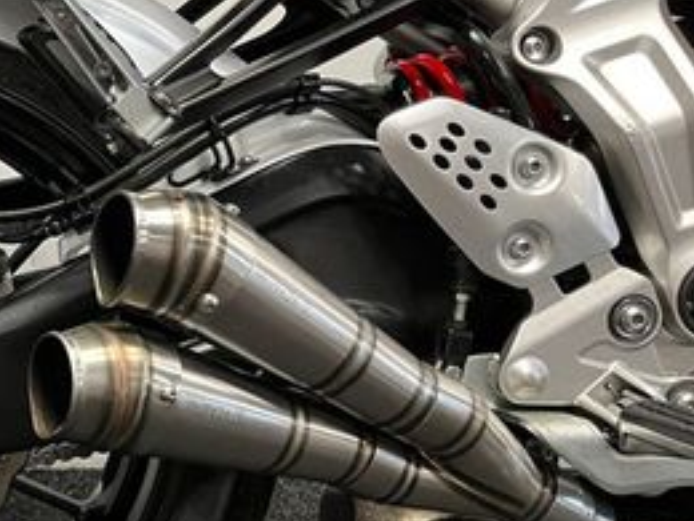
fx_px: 1283
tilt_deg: -16.4
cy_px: 323
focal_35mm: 64
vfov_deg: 22.9
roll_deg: -0.3
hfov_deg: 27.1
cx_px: -112
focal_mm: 5.1
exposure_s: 1/50
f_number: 1.6
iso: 160
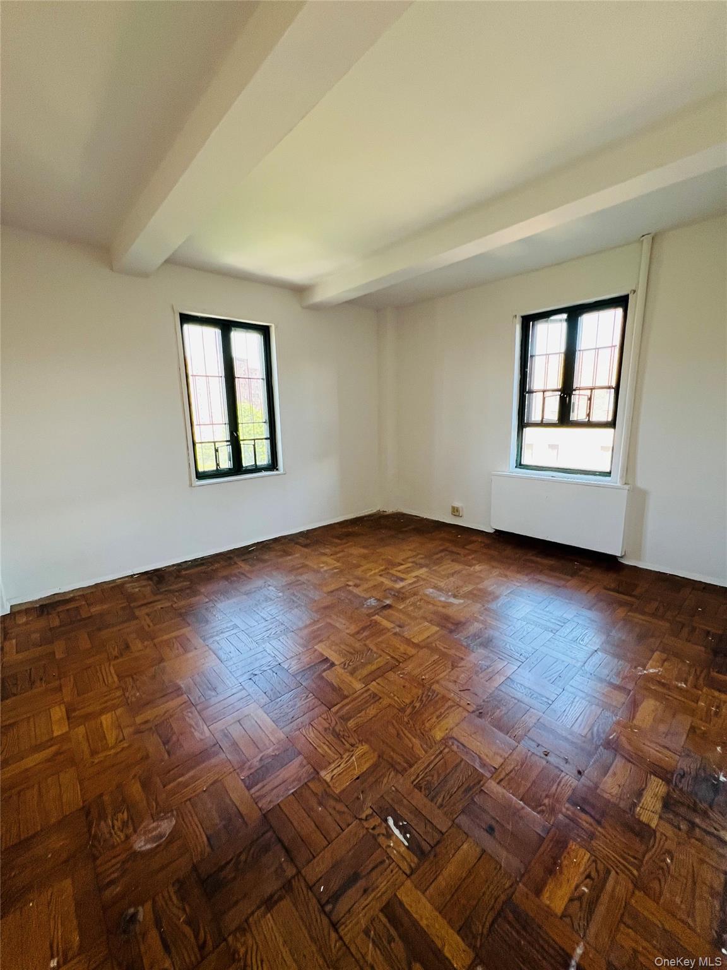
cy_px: 485
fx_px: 364
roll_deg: +0.9
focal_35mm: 13
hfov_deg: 89.9
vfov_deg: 106.2
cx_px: 364
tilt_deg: -10.9
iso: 250
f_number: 1.8
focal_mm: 1.57
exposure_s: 1/99
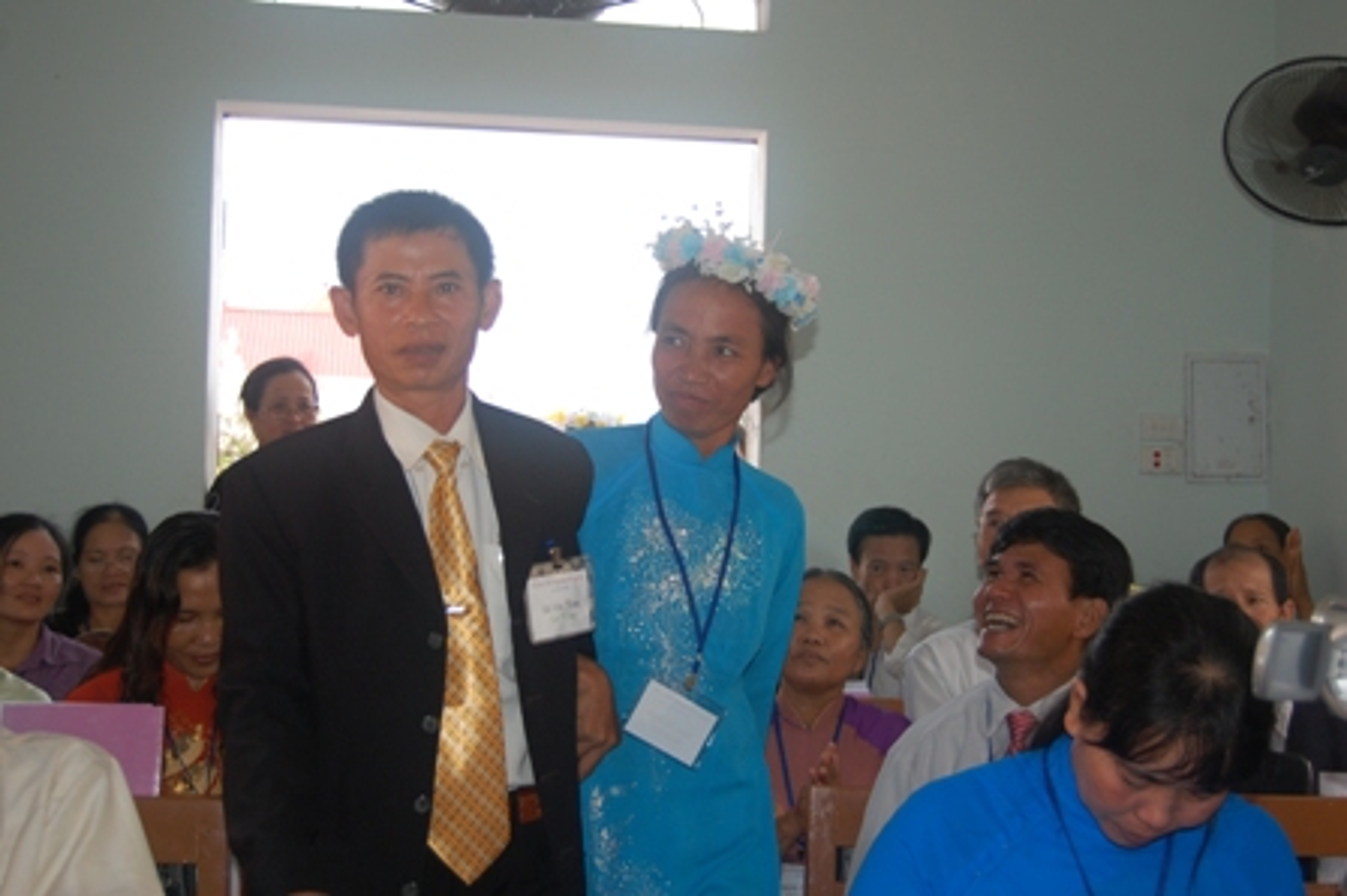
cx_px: 674
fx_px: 1795
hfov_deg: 41.1
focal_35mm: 48
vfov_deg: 28.0
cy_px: 448
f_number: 4.5
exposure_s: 1/500
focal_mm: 32
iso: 400
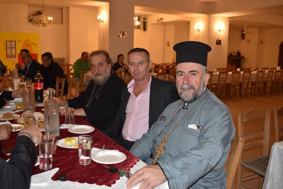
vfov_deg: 40.0
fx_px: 259
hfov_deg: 57.2
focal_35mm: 33
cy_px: 94
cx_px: 142
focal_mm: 22
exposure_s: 1/30
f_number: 5.6
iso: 220
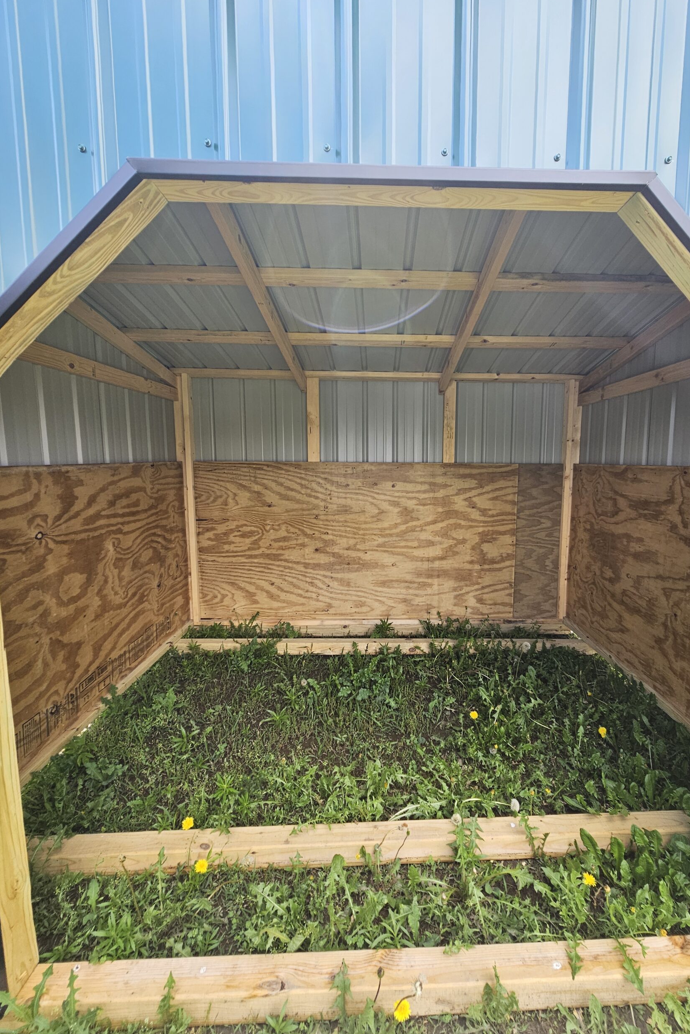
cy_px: 504
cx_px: 395
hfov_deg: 80.7
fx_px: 402
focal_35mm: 14
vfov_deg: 104.2
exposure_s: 1/213
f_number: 2.2
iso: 50
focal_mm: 2.2
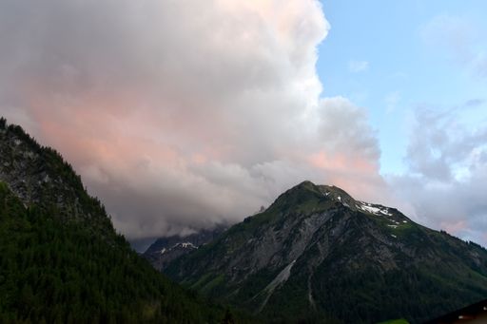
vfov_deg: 47.9
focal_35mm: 27
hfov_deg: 67.4
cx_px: 244
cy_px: 162
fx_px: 365
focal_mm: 18
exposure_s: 1/200
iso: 500
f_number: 3.2
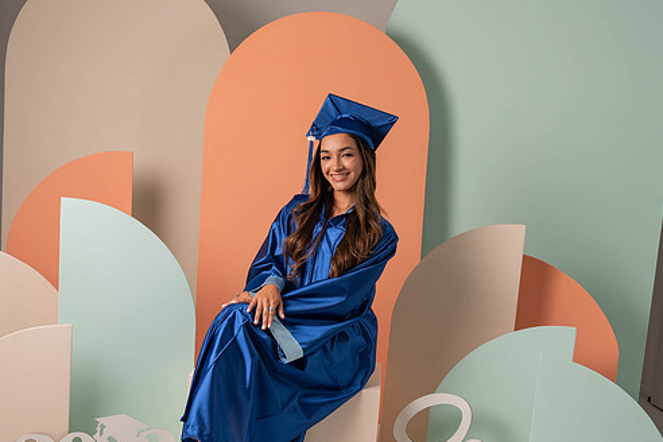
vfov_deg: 31.1
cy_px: 275
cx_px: 325
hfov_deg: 45.4
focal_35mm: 43
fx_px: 792
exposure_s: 1/125
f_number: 5
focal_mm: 30
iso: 125
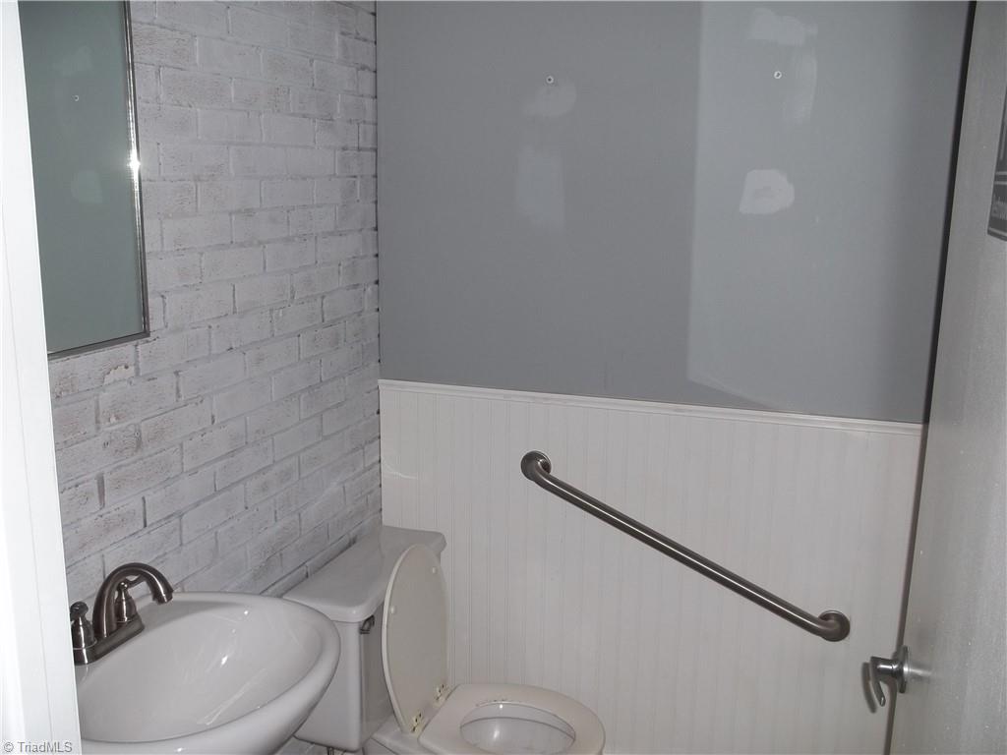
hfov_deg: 55.4
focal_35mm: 33
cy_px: 378
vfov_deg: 42.9
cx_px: 504
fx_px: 960
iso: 64
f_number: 3.3
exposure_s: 1/30
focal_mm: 5.9
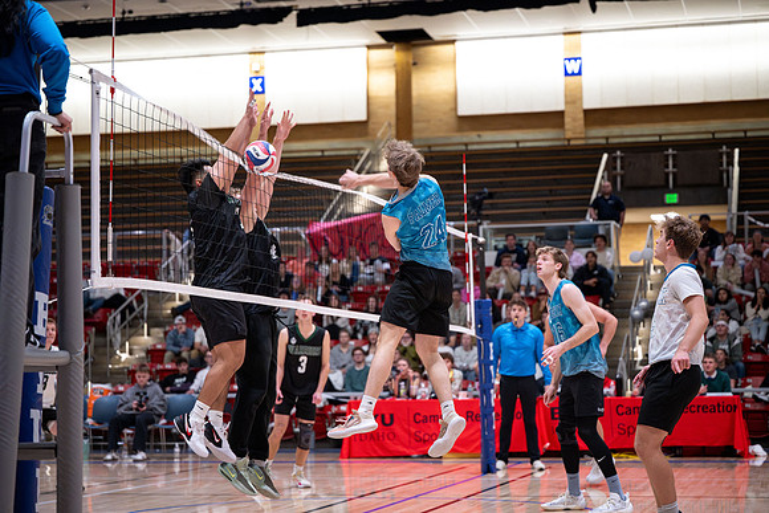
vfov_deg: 17.7
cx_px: 384
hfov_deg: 26.3
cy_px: 256
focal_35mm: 77
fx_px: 1645
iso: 8000
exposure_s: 1/640
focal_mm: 77
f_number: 2.8
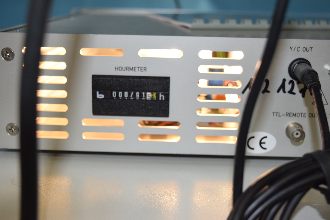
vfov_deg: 26.5
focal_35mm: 51
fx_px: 467
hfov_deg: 38.9
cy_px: 110
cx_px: 165
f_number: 5.6
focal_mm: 34
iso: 640
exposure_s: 1/125
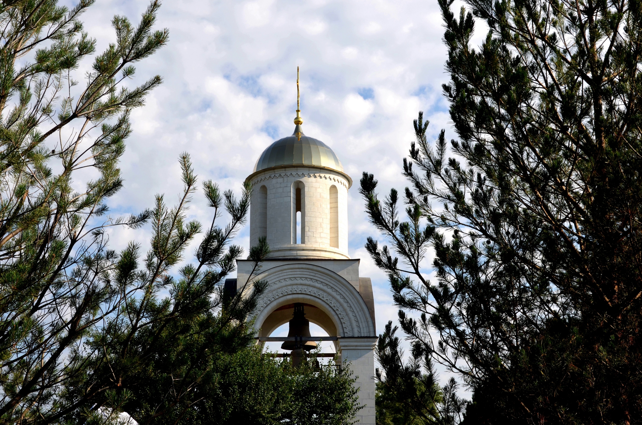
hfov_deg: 41.2
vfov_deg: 27.9
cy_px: 212
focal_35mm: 48
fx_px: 854
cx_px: 321
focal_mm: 32
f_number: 9
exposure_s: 1/320
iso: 100
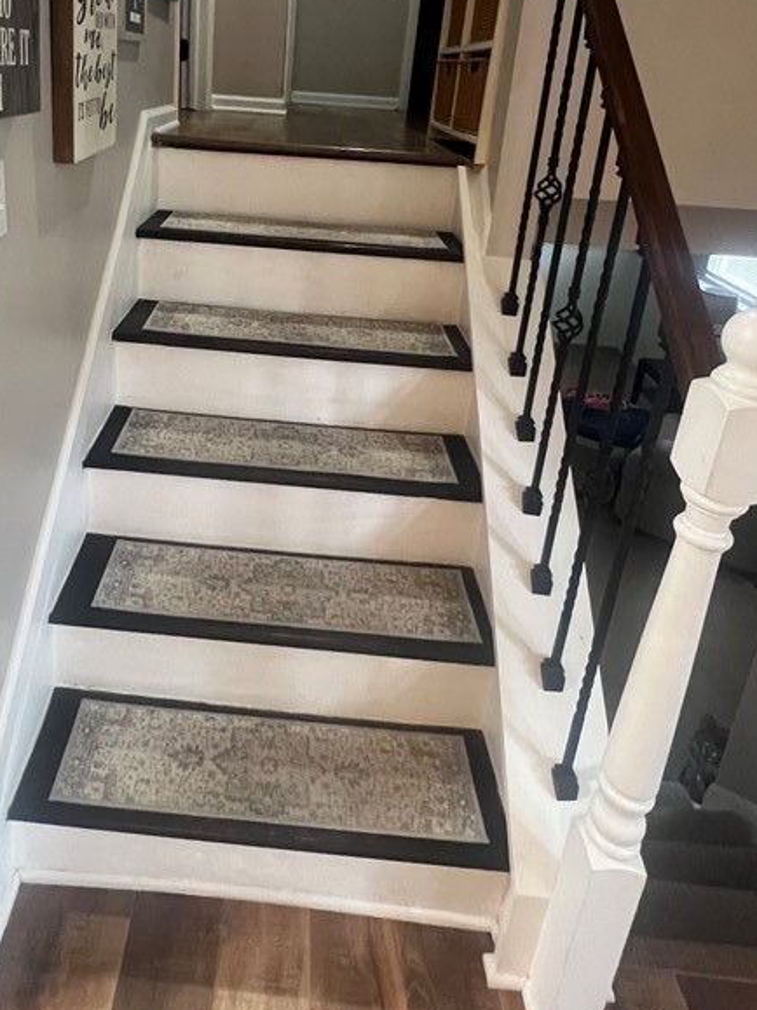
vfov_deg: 70.1
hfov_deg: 58.0
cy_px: 281
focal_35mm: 23
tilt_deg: -16.5
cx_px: 274
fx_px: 671
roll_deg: -2.8
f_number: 1.8
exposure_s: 1/60
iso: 640
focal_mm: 1.57
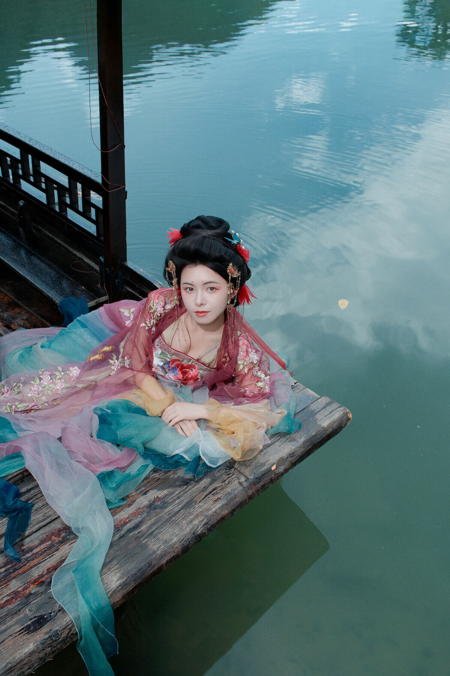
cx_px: 225
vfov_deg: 54.4
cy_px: 338
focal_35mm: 35
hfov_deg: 37.9
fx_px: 656
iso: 250
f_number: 5
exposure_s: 1/320
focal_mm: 23.5
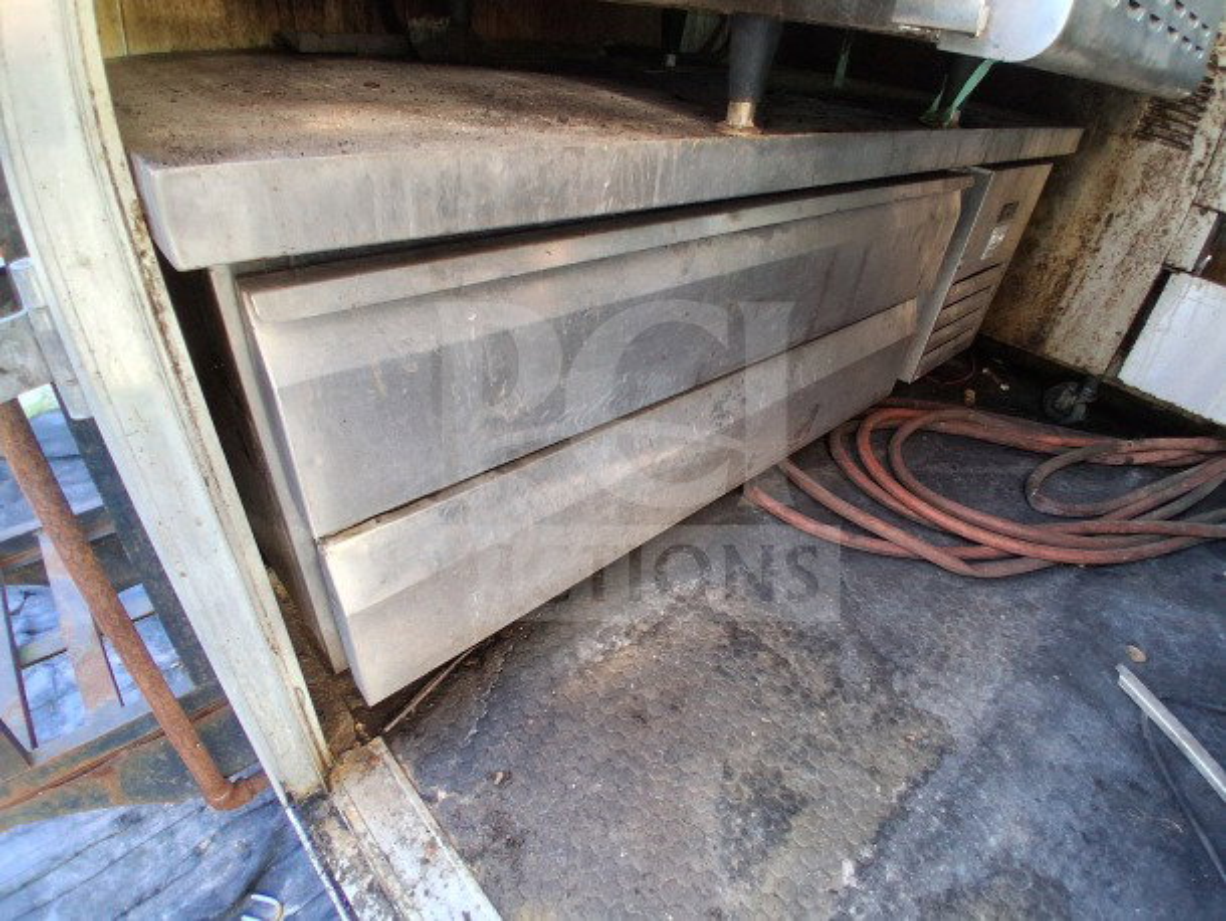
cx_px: 613
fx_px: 602
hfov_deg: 91.0
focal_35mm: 17
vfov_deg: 74.8
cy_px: 460
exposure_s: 1/120
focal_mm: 1.4
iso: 125
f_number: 2.2
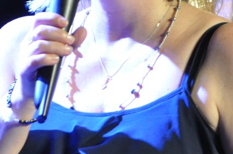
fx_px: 4215
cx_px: 26
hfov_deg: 3.2
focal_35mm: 652
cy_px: -22
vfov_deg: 2.1
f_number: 5.6
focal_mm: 145
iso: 3200
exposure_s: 1/20
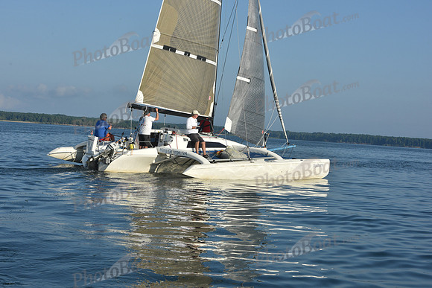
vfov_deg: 19.5
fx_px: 840
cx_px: 216
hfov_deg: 28.8
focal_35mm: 70
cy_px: 144
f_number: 11
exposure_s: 1/800
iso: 320
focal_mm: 70
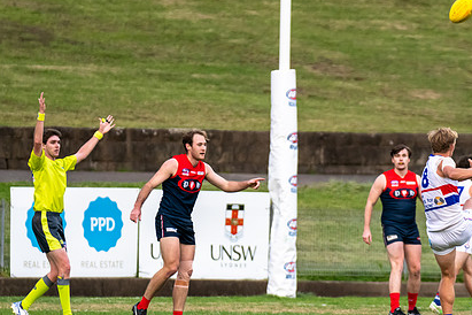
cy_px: 238
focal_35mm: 537
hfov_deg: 3.8
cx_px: 379
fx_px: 7040
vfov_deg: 2.6
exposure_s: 1/1250
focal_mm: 250
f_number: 4
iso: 1600
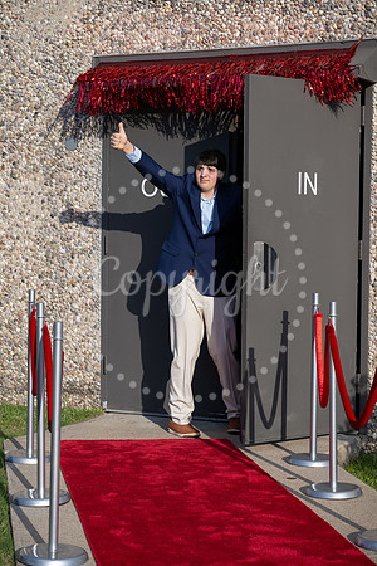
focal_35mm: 76
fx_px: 1194
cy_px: 283
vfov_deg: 26.7
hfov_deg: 17.9
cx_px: 188
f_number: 5
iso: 320
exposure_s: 1/2000
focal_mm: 76
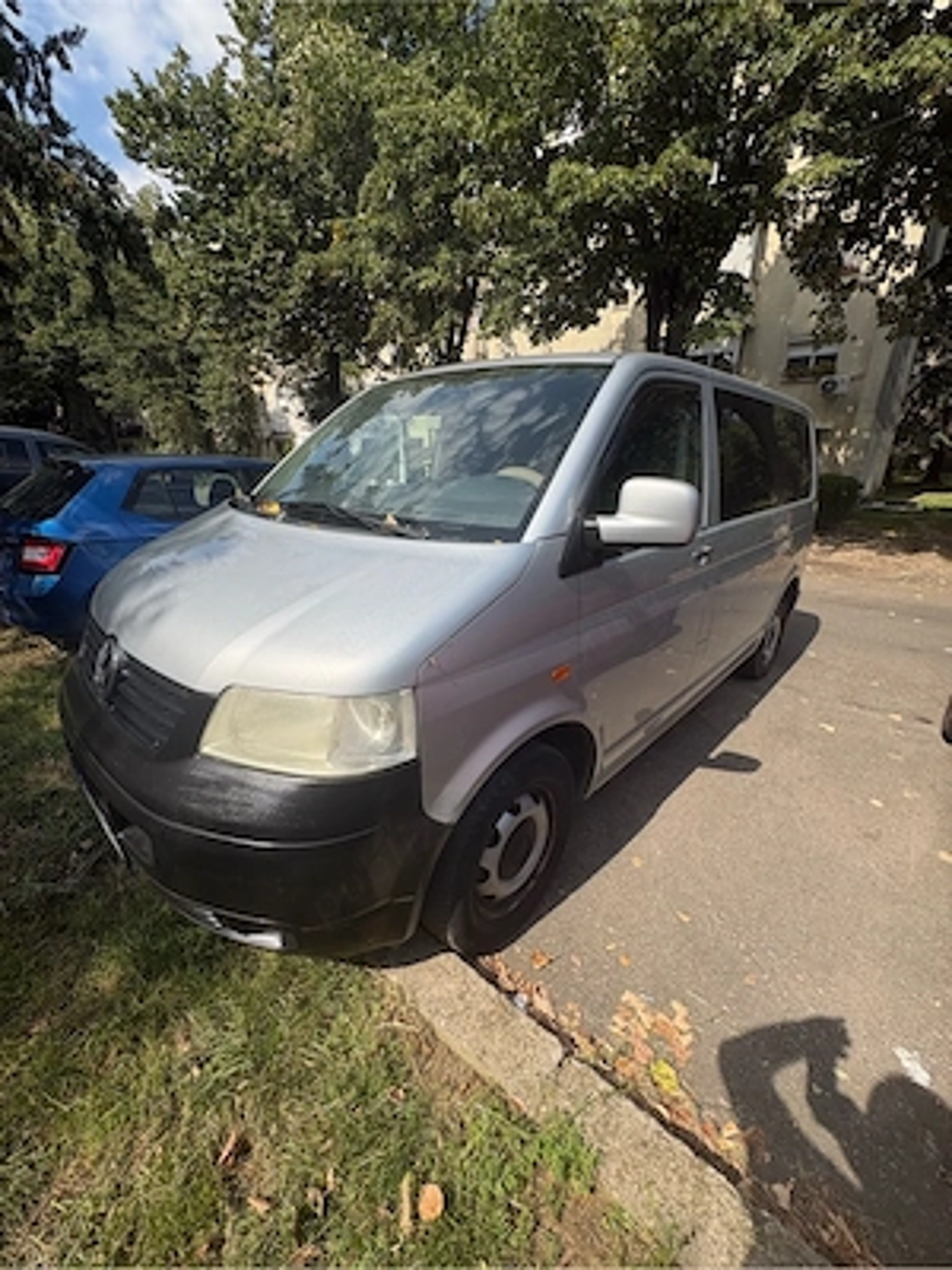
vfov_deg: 102.1
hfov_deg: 85.7
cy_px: 635
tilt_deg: -19.1
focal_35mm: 14
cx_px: 476
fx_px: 513
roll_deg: -1.0
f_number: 2.2
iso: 50
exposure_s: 1/1880
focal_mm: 2.22
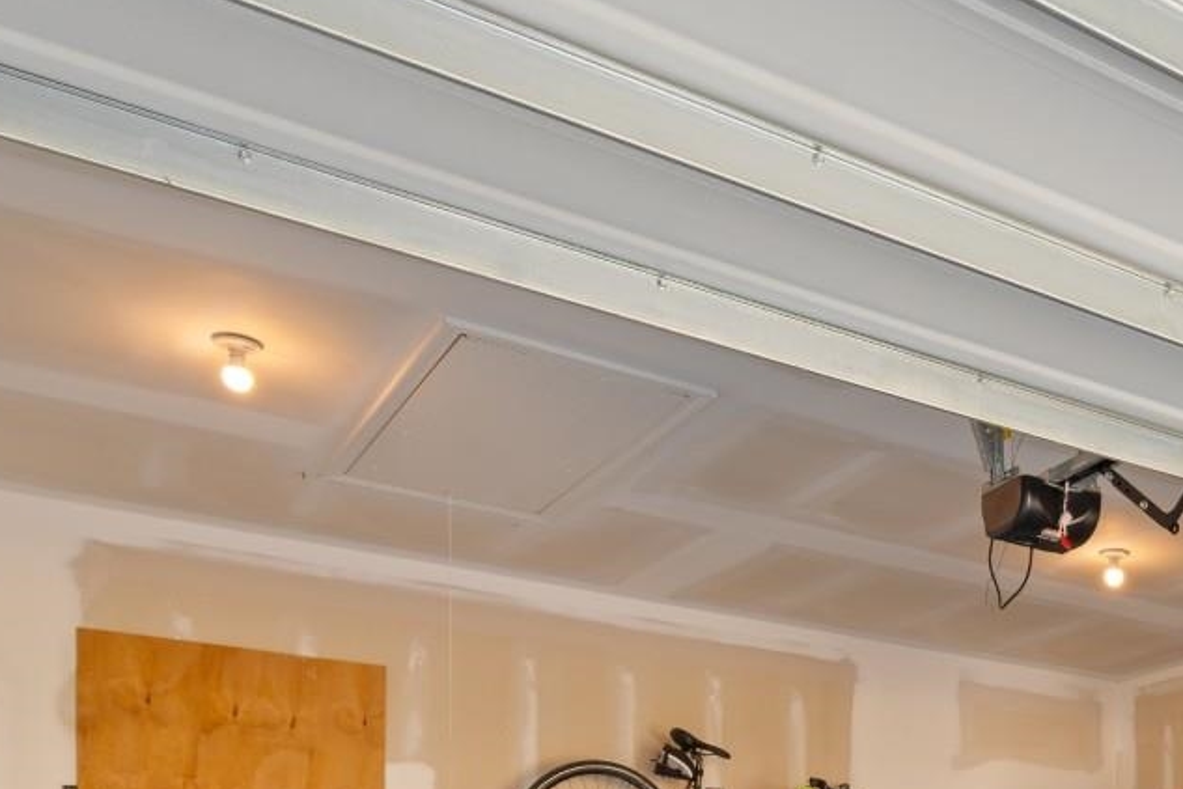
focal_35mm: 46
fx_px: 1512
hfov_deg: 38.8
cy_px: 987
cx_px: 1127
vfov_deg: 25.7
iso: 100
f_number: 4.8
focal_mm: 12
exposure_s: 1/8
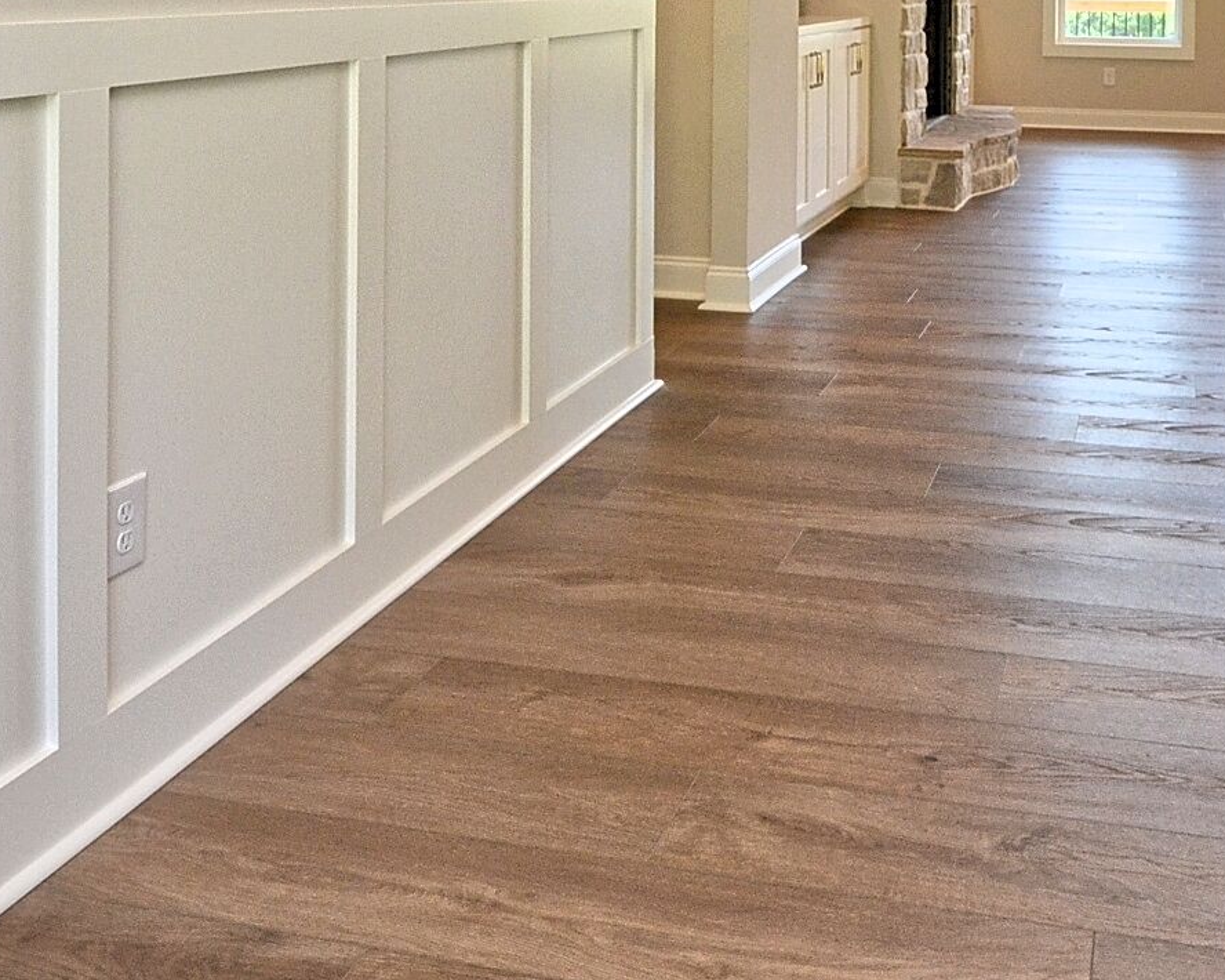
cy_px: -33
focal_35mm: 39
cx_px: 803
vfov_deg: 34.3
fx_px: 1414
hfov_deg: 46.2
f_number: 5.6
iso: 400
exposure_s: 1/80
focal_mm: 10
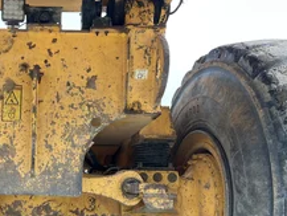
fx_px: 398
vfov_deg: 29.6
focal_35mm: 48
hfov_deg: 37.1
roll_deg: +0.2
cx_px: 29
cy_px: 174
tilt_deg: +6.1
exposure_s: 1/285
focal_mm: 5.1
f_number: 1.6
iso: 50
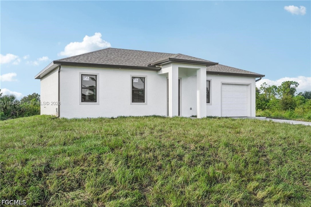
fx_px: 302
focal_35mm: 35
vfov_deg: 37.8
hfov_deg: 54.5
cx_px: 156
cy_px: 104
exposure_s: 1/400
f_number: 8
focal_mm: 35
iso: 400
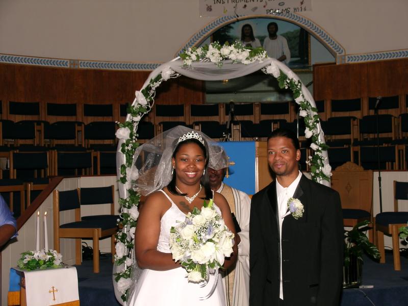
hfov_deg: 31.7
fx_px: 719
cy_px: 153
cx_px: 204
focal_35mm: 61
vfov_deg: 24.0
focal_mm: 12.6
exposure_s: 1/121
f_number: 4.2
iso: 50
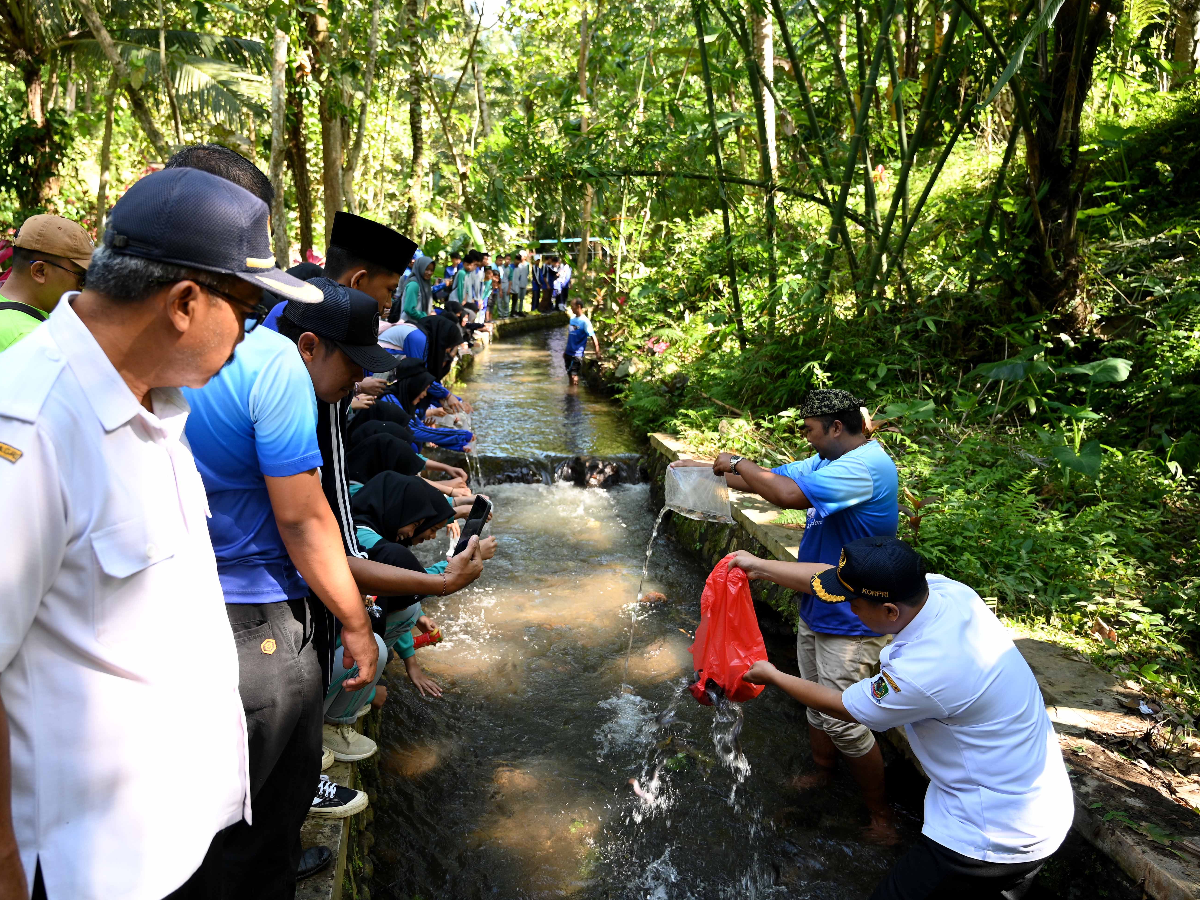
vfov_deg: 51.4
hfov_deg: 65.0
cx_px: 519
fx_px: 936
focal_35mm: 27
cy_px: 454
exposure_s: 1/125
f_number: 4
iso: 320
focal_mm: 24
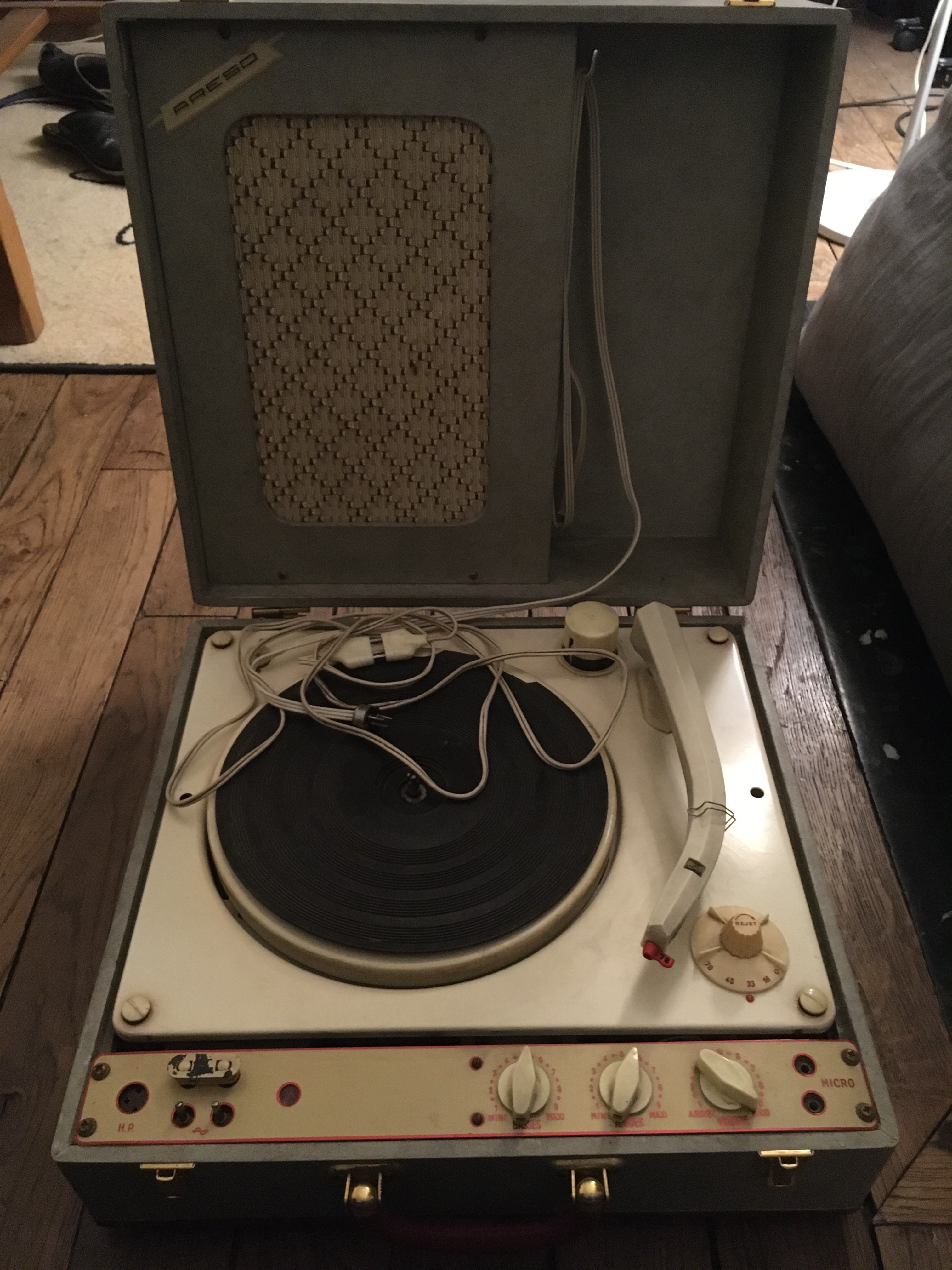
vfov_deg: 61.7
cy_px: 635
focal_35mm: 29
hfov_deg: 48.2
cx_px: 476
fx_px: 1063
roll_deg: +0.4
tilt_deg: -44.8
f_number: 2.2
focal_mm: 4.15
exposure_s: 1/17
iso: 500
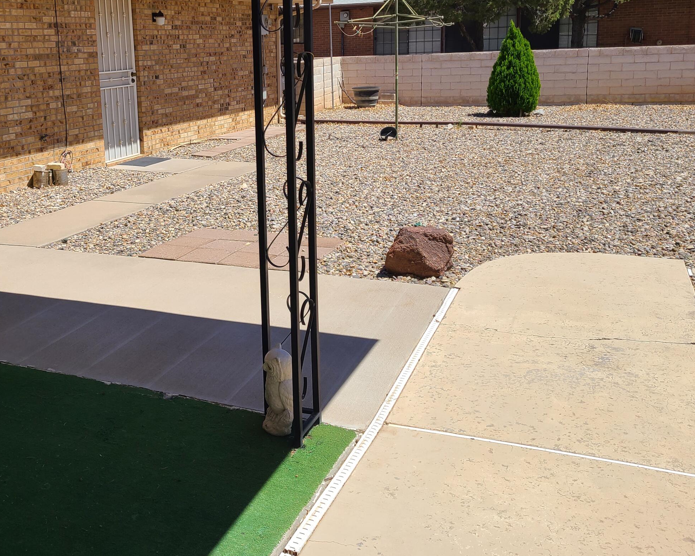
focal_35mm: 39
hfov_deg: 46.3
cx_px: 246
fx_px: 802
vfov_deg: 37.8
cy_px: 181
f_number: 1.8
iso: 40
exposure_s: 1/2805
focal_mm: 5.4
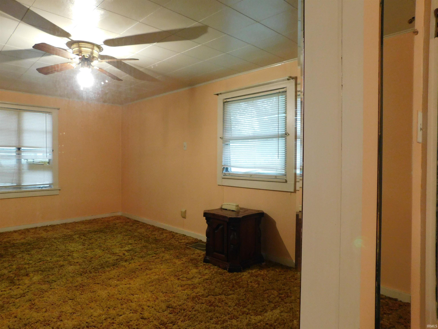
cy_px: 164
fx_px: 291
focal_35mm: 23
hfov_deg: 73.9
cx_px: 219
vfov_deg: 58.9
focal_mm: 4
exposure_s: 1/30
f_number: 3
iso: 400
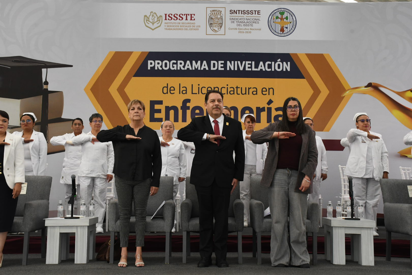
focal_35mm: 45
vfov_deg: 29.9
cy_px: 138
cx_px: 206
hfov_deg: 43.6
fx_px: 515
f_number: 11
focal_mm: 30
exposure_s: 1/125
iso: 2000
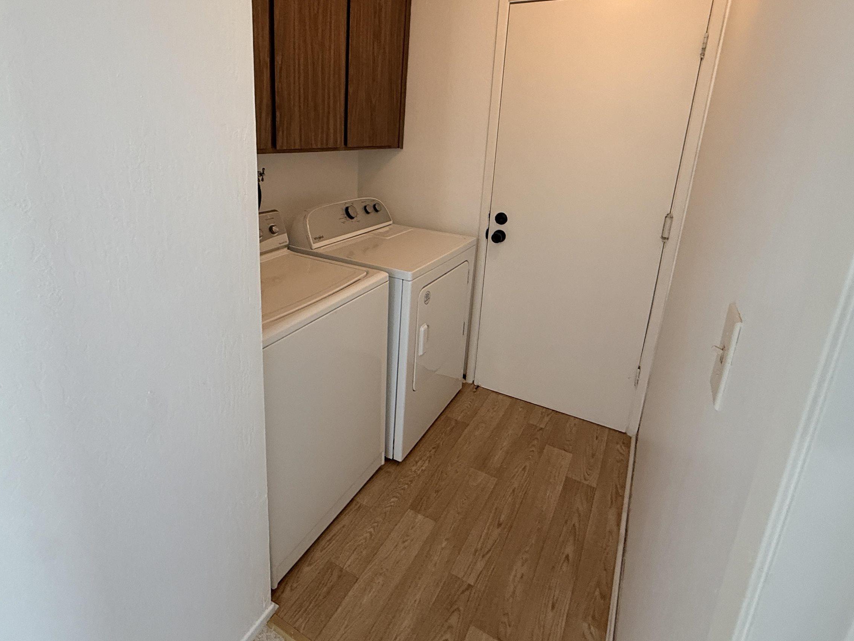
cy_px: 254
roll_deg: -1.6
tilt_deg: -15.7
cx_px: 389
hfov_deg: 84.5
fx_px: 469
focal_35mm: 19
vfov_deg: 67.9
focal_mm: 2.22
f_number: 2.2
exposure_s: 1/60
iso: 400
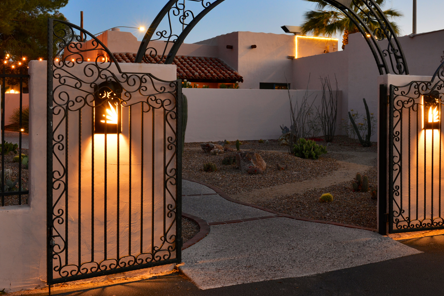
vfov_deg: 27.4
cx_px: 312
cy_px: 108
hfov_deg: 39.6
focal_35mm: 49
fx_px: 605
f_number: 14
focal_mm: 34
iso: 1100
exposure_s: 1/1.6
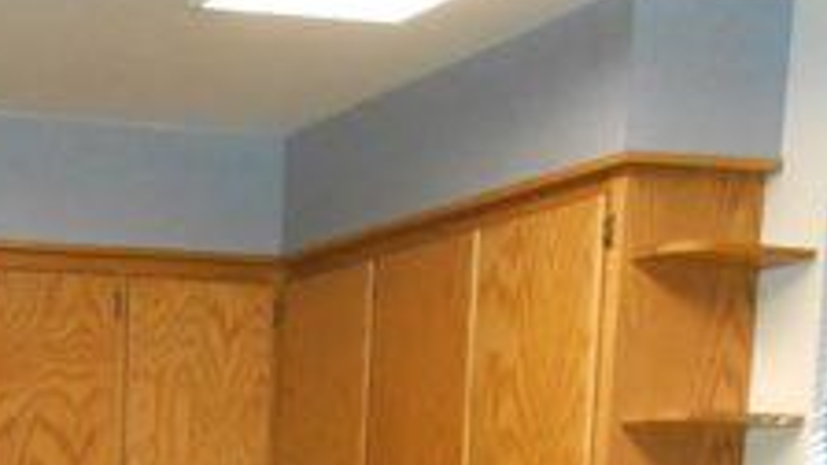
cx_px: -288
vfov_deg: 13.8
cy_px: 742
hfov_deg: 22.9
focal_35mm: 81
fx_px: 1776
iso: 500
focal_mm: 4.6
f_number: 3.5
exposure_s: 1/25
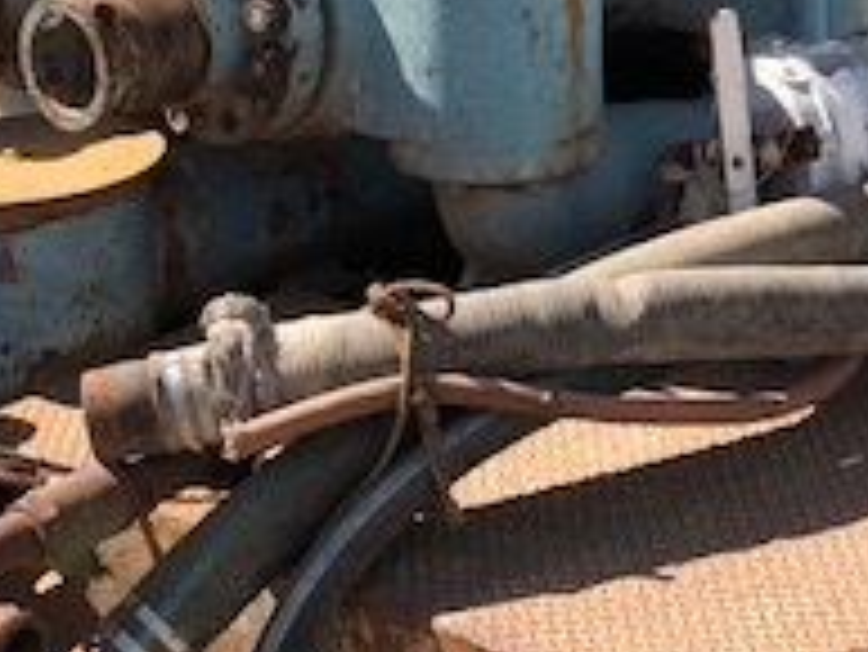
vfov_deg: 15.3
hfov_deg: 21.0
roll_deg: +0.5
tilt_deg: -8.9
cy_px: -148
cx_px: 612
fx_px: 2333
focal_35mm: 93
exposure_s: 1/1779
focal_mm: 3.99
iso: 20
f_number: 1.8
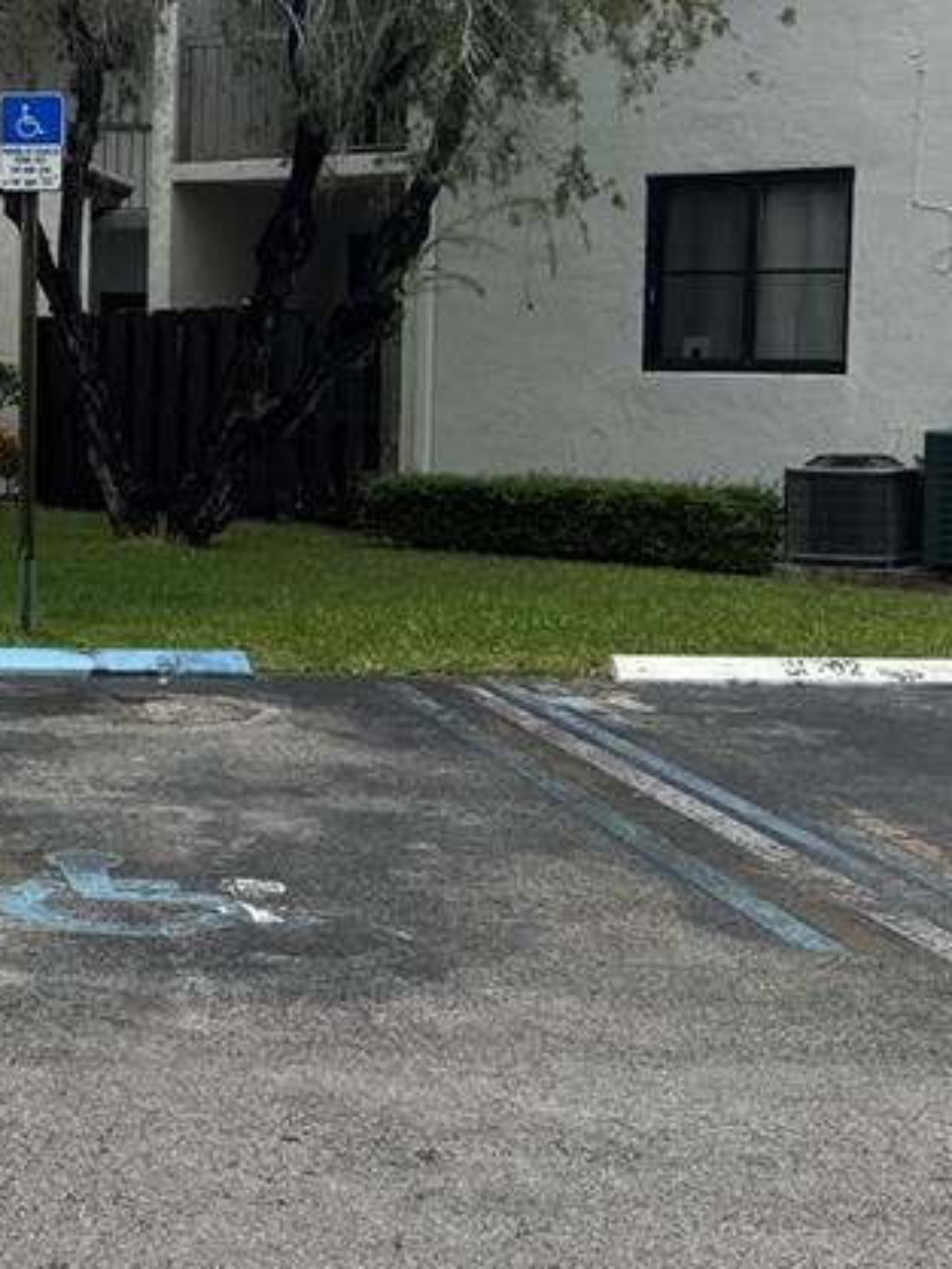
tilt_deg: -2.1
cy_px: 487
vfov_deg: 28.1
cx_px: -210
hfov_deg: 19.9
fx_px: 2529
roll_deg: -0.1
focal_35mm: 69
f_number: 1.78
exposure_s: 1/4950
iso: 80
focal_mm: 6.76
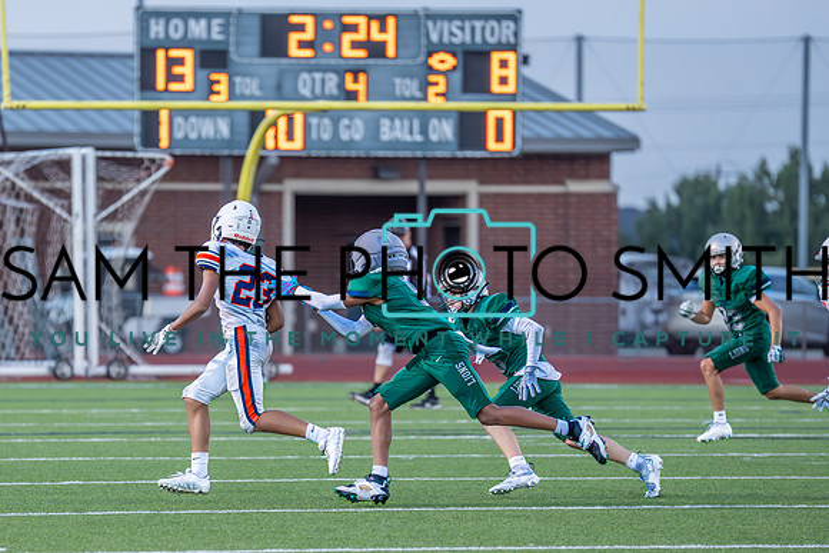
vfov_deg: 4.6
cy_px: 363
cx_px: 229
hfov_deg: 6.9
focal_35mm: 298
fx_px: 6861
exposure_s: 1/1000
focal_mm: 200
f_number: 2.8
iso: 1250
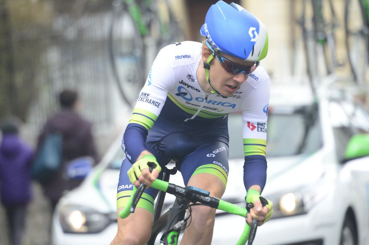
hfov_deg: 5.2
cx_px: 184
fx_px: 4097
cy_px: 122
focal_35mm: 400
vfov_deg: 3.4
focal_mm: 400
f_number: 5.6
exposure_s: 1/1000
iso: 2000
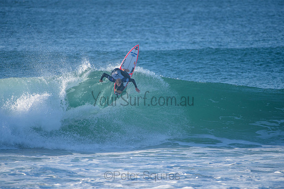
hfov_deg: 3.8
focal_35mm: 540
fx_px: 4258
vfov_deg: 2.5
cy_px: 90
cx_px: 142
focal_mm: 500
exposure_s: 1/2000
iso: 450
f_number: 5.6
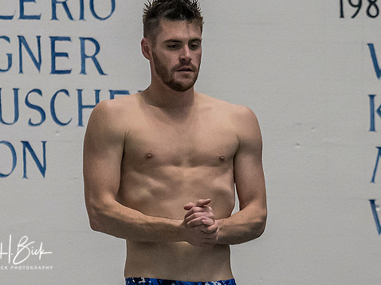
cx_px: 163
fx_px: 7855
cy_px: 182
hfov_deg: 2.8
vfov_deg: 2.1
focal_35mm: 714
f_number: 2.8
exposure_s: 1/1000
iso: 2000
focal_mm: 125
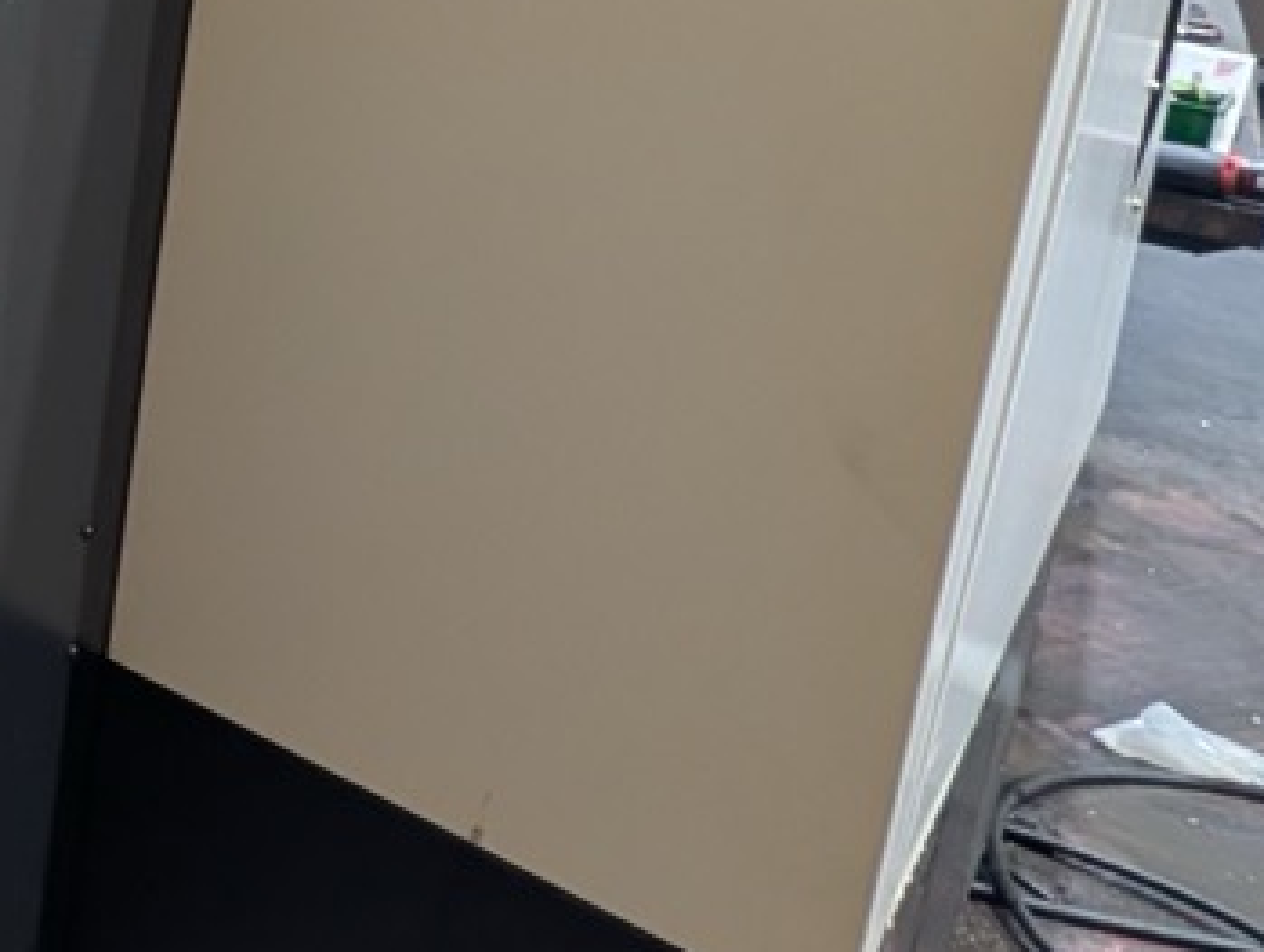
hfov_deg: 26.1
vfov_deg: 28.6
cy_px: -192
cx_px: -768
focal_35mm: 44
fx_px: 1609
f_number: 1.7
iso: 76
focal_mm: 2.02
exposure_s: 1/23.8
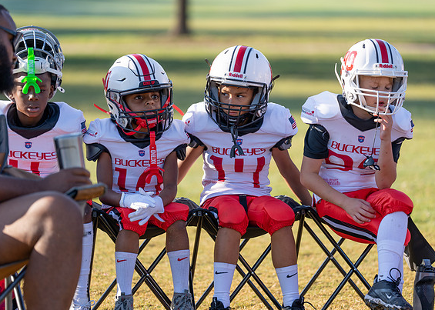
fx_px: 2618
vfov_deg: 6.8
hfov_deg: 9.5
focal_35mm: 212
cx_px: 219
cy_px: 155
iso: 100
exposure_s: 1/640
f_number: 2.8
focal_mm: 197
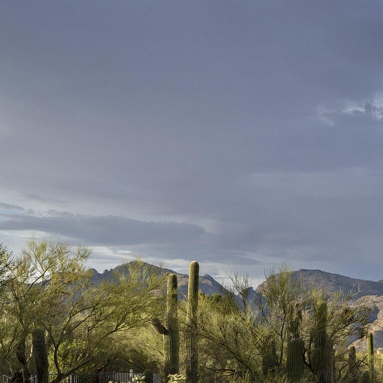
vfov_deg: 22.4
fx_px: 939
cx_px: 656
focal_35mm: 75
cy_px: 355
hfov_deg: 18.7
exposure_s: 1/80
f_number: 9
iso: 100
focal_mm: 24
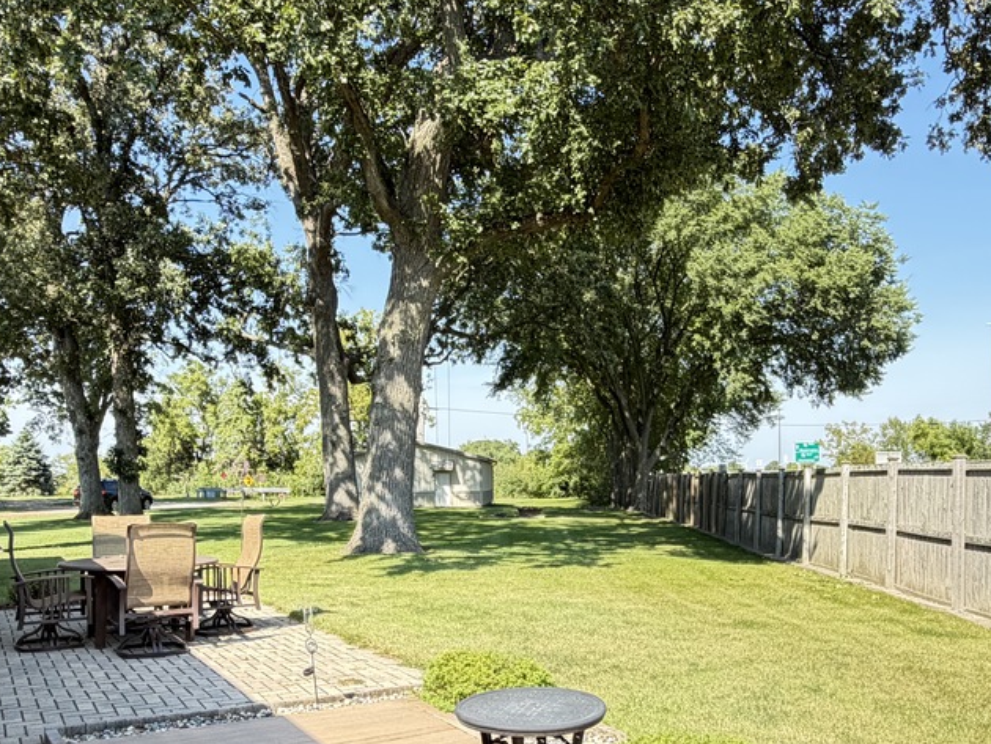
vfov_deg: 43.7
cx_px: 505
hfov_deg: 56.8
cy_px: 477
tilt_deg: +0.8
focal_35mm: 32
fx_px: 916
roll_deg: +1.3
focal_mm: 2.22
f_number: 2.2
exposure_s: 1/194
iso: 64
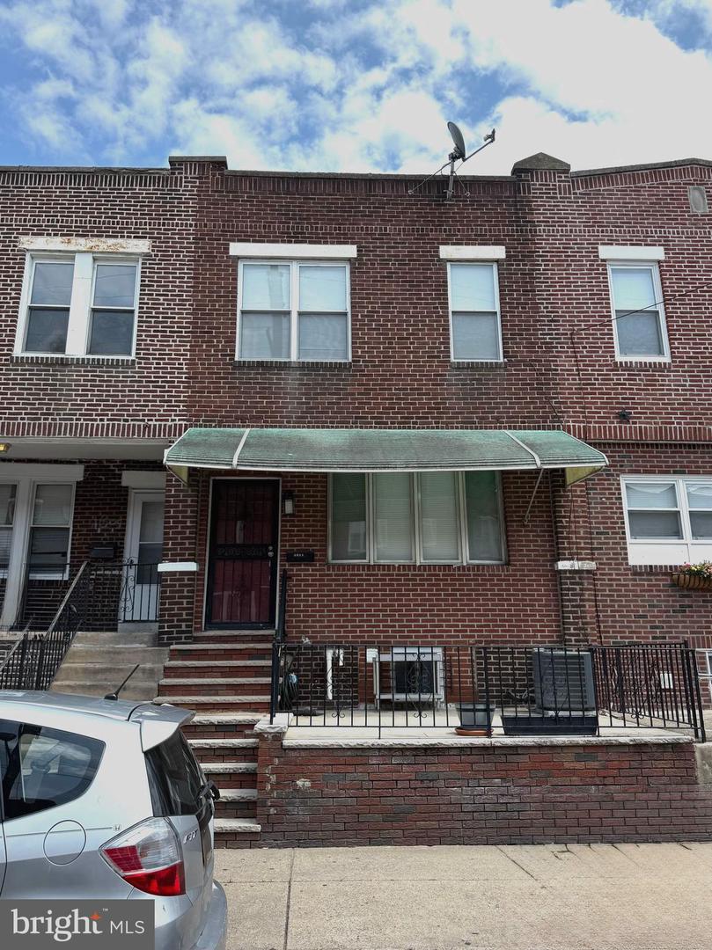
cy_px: 475
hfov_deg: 56.8
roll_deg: +1.2
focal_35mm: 24
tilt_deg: +16.8
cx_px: 356
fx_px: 659
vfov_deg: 71.6
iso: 100
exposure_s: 1/5714
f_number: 1.78
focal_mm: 6.76
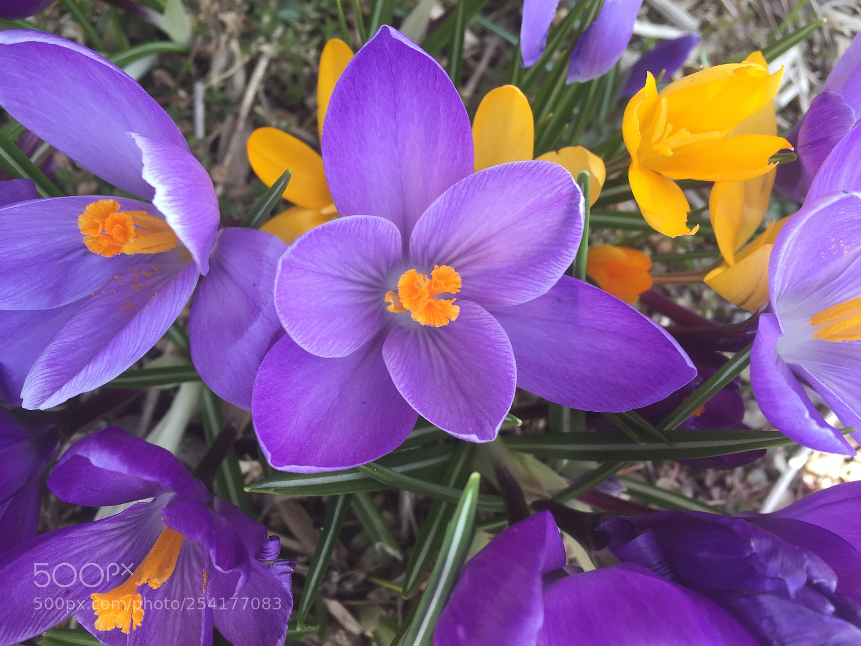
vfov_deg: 48.2
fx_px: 721
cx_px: 430
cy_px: 323
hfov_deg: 61.7
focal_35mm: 29
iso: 32
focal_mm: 4.15
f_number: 2.2
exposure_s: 1/156
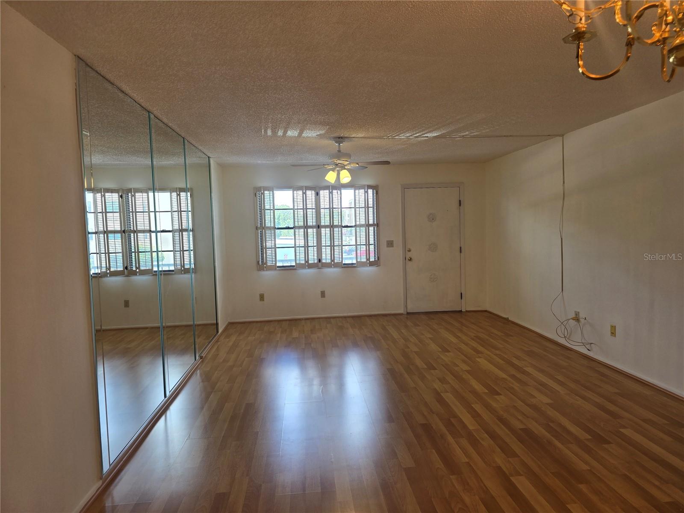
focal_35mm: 23
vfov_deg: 58.9
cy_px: 256
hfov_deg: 73.9
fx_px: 454
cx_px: 342
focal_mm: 6.3
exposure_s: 1/120
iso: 32
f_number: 1.7
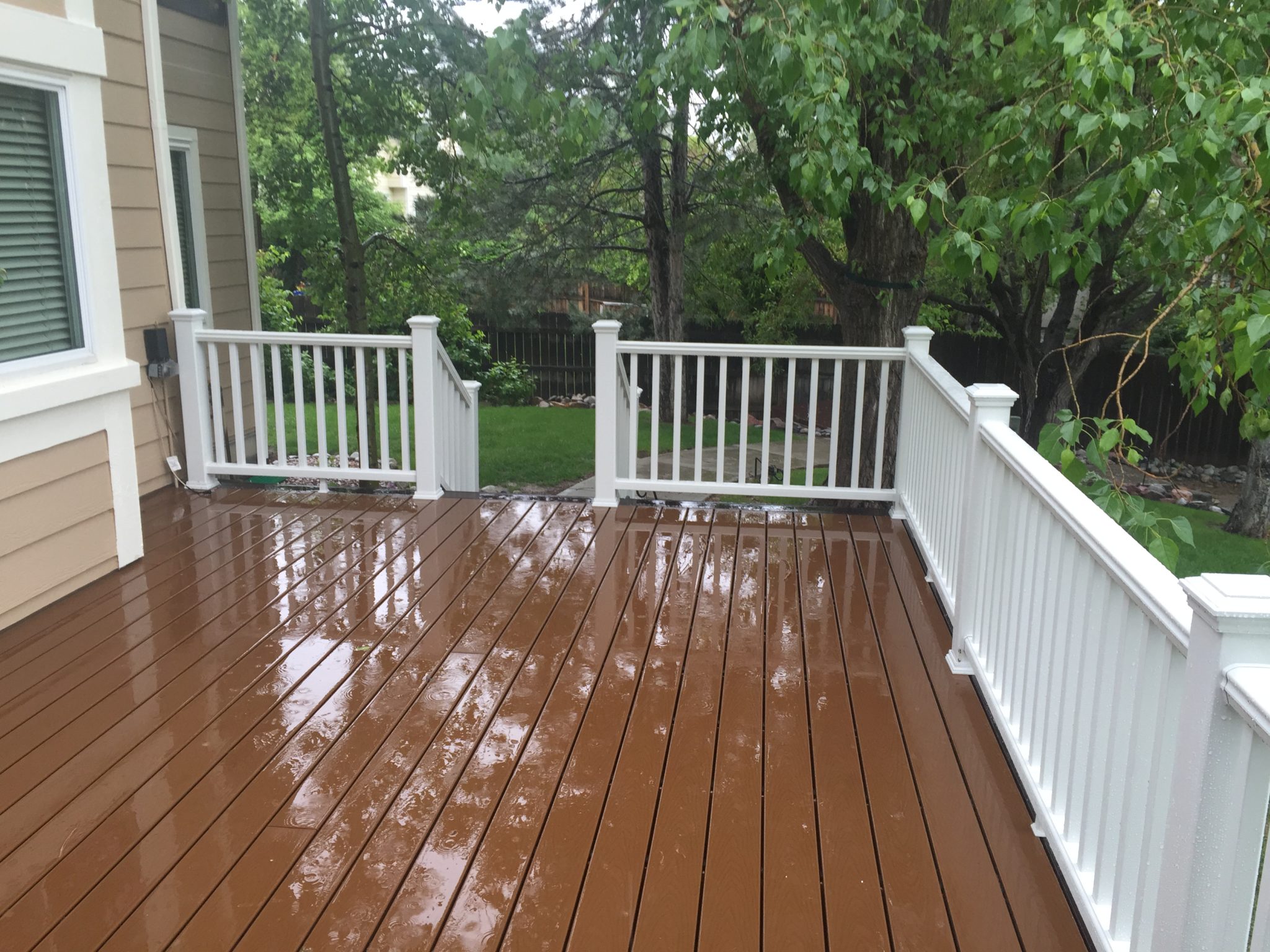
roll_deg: +0.8
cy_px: 476
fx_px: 1064
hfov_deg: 61.7
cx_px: 635
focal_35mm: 29
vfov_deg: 48.2
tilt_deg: -12.3
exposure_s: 1/120
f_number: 2.2
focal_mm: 4.15
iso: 50
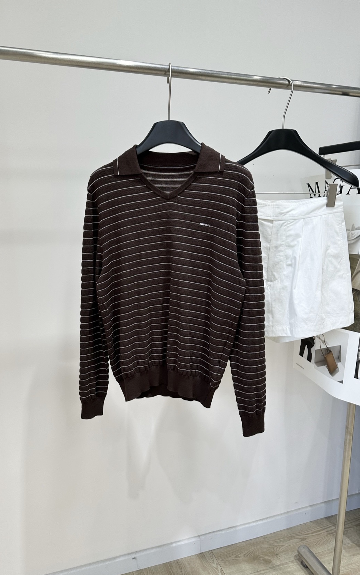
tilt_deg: -11.6
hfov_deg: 47.6
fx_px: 408
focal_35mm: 26
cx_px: 167
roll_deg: -0.2
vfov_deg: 70.4
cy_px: 292
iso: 64
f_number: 1.78
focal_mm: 6.86
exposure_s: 1/142
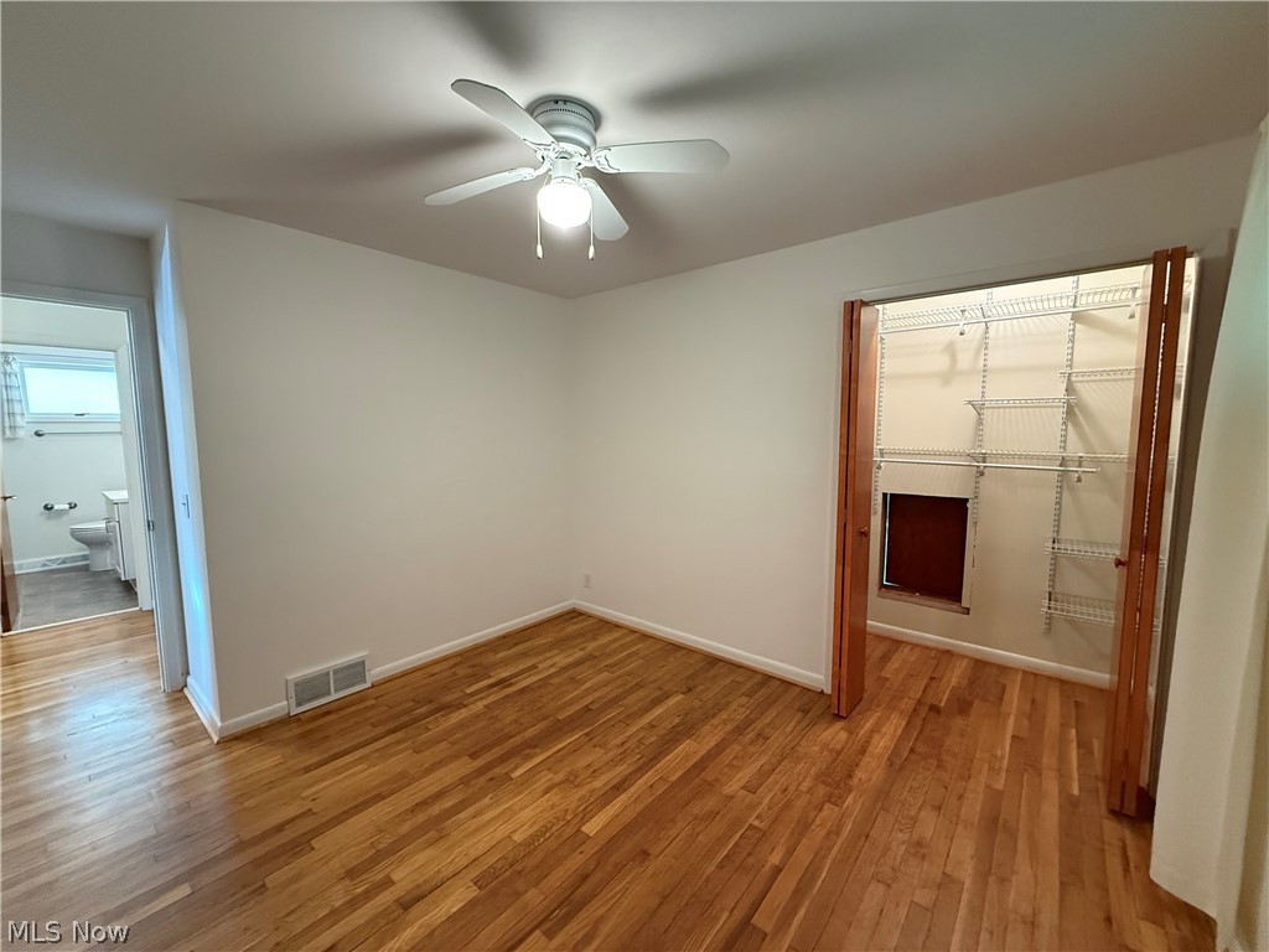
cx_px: 634
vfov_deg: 85.7
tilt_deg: -5.6
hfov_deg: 102.1
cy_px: 476
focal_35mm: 14
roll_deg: +0.0
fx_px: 513
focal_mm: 2.22
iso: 640
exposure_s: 1/60
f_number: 2.2
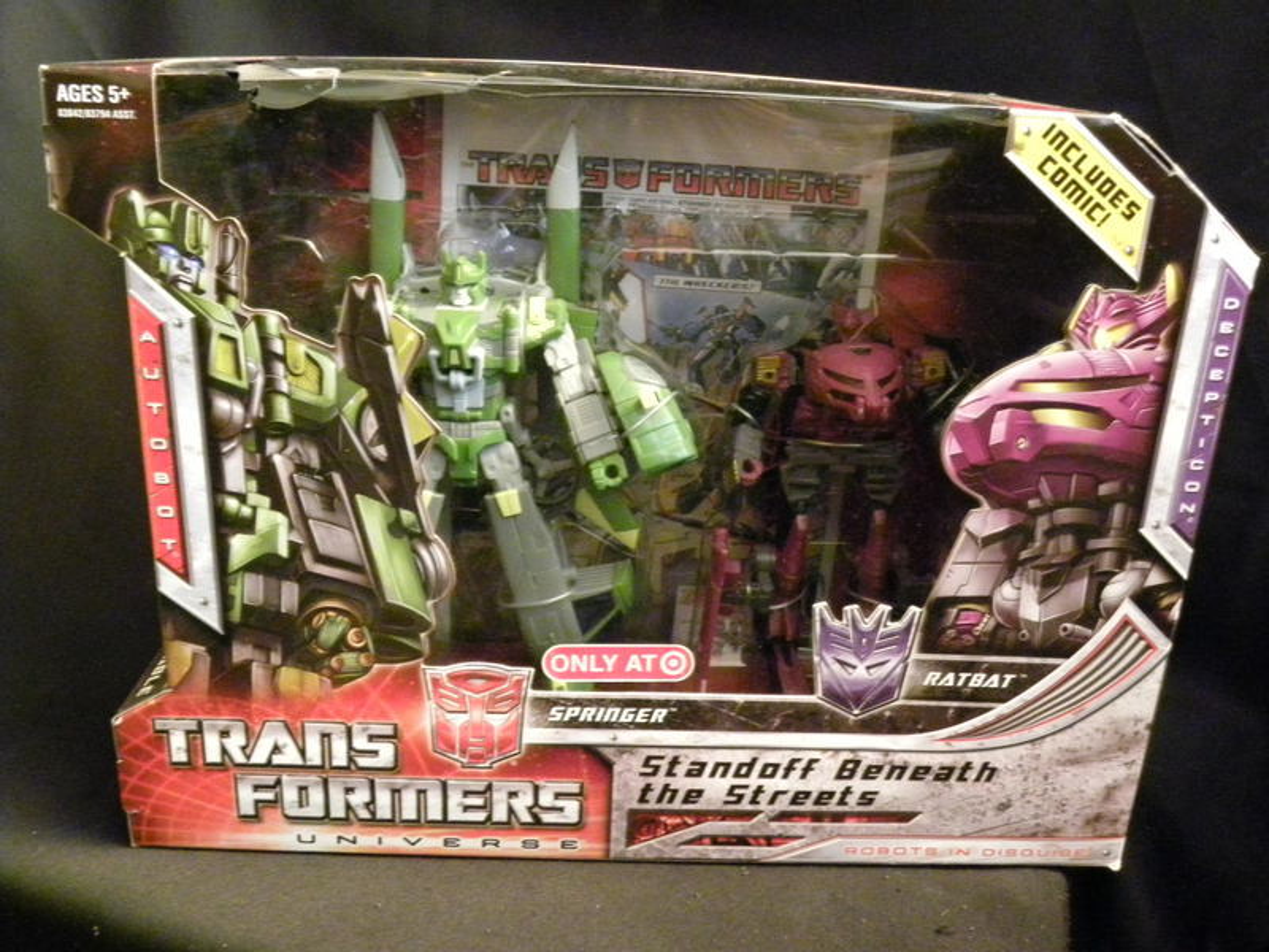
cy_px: 476
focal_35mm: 33
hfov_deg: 55.4
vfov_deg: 42.9
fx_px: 1210
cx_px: 634
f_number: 2.8
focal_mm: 5.9
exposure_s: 1/3
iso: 800
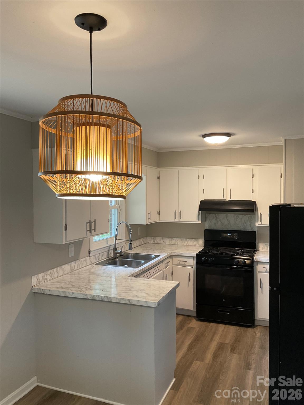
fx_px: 340
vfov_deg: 61.7
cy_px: 202
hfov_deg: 48.2
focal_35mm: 29
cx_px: 152
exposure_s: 1/60
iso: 64
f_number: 1.8
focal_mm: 3
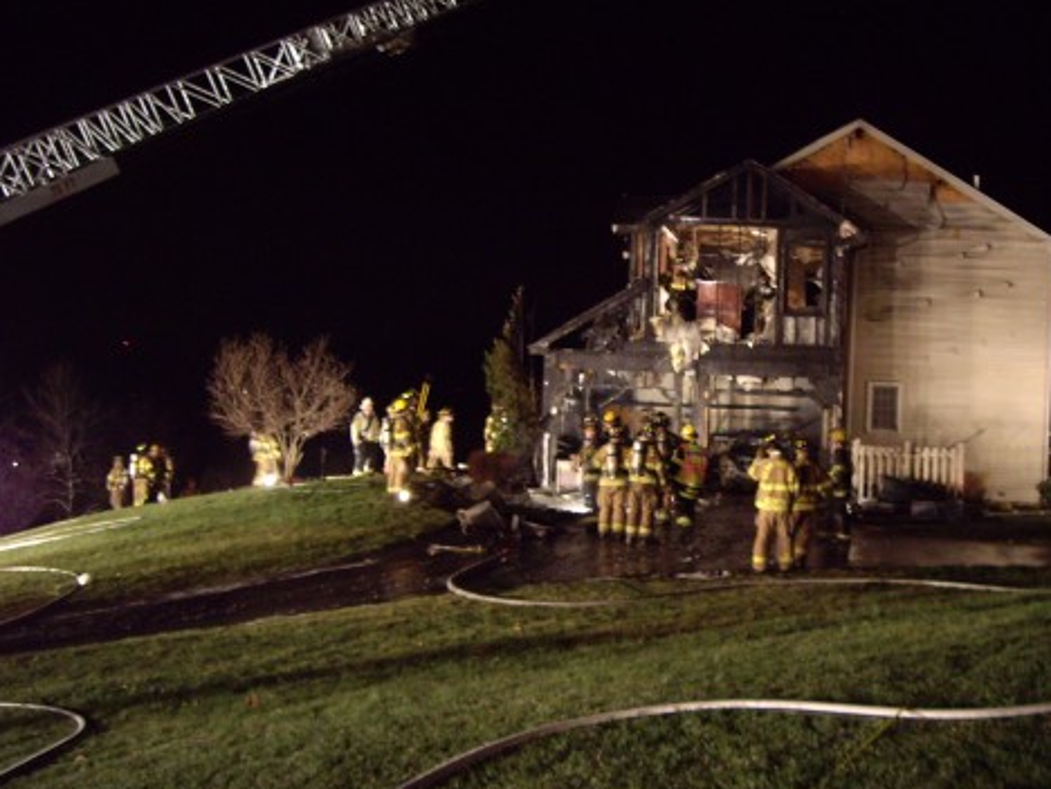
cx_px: 665
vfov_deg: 28.0
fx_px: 1579
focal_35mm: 52
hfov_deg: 36.6
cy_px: 355
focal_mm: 6.2
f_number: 2.7
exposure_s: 1/4
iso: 200
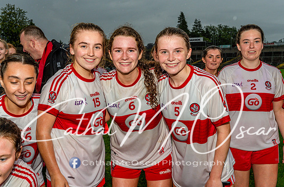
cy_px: 90
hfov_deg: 45.4
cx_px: 146
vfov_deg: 30.8
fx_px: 340
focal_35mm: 43
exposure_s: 1/200
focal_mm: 42
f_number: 5
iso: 1600
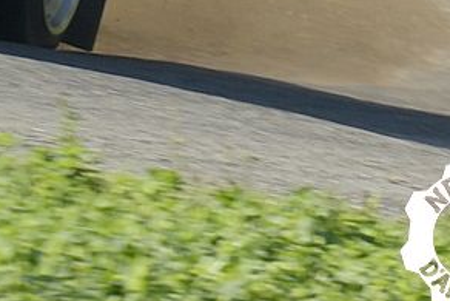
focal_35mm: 678
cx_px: -314
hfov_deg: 3.0
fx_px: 8479
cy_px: -238
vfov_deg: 2.0
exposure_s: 1/160
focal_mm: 110
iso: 100
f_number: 9
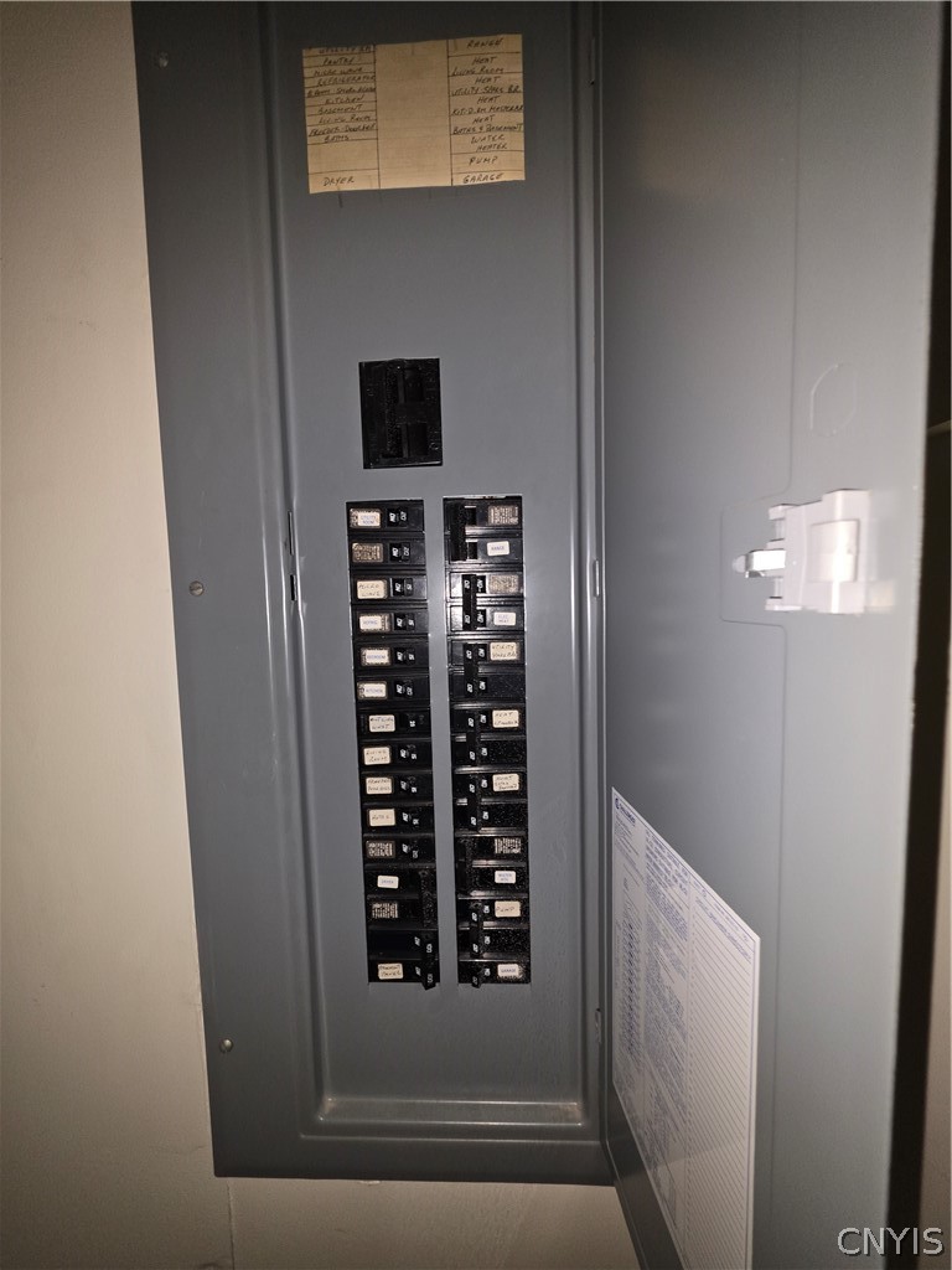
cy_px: 635
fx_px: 477
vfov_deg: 106.2
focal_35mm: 13
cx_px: 476
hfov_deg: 89.9
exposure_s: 1/24.8
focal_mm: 2.2
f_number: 1.9
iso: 2500
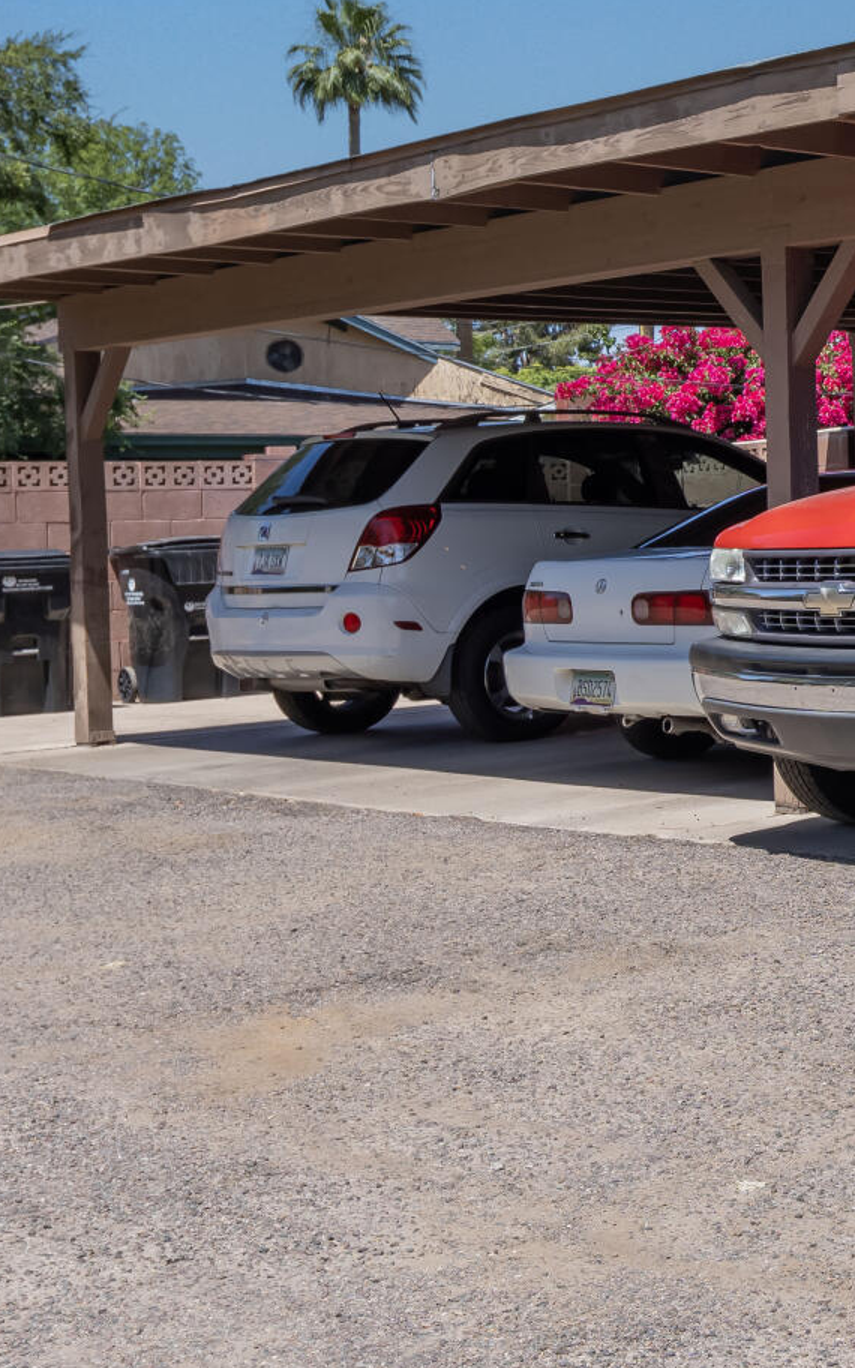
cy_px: 582
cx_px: 1378
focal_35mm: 57
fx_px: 2125
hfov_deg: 19.1
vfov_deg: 35.6
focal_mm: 17
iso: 125
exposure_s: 1/200
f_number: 8
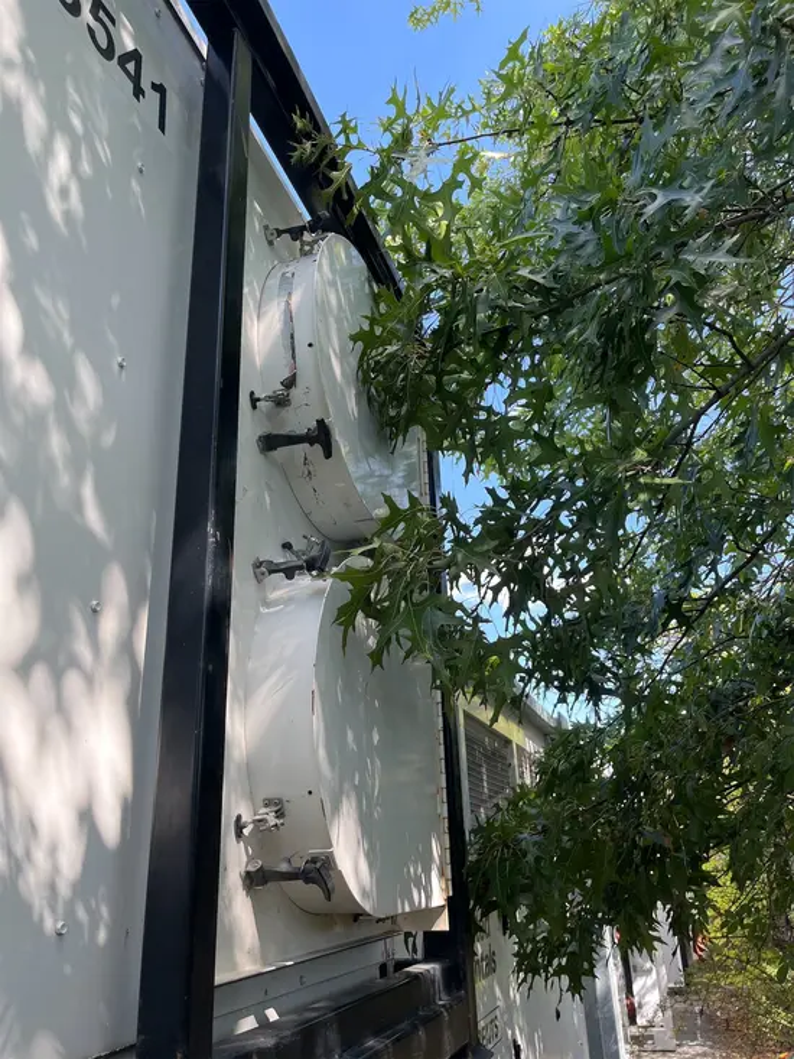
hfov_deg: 53.1
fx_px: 795
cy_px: 530
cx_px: 397
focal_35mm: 26
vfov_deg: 67.3
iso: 50
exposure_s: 1/343
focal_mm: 5.1
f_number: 1.6
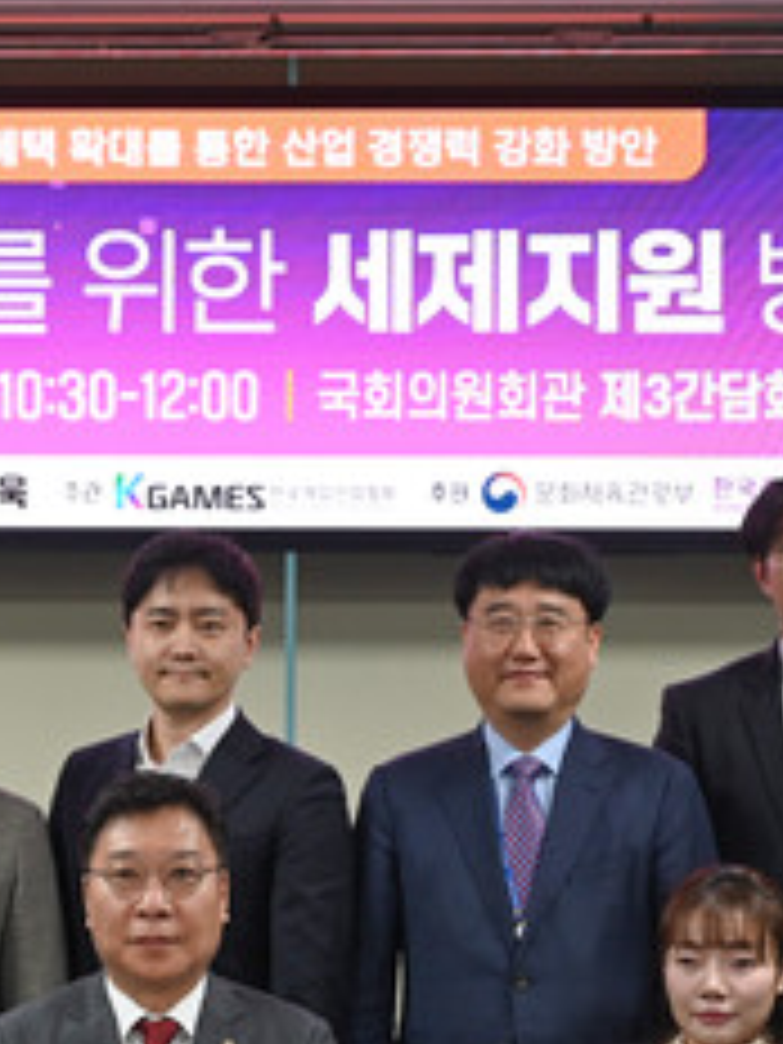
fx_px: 5851
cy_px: 864
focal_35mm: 194
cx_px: 212
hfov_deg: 7.6
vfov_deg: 10.2
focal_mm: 70
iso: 800
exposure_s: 1/125
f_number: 4
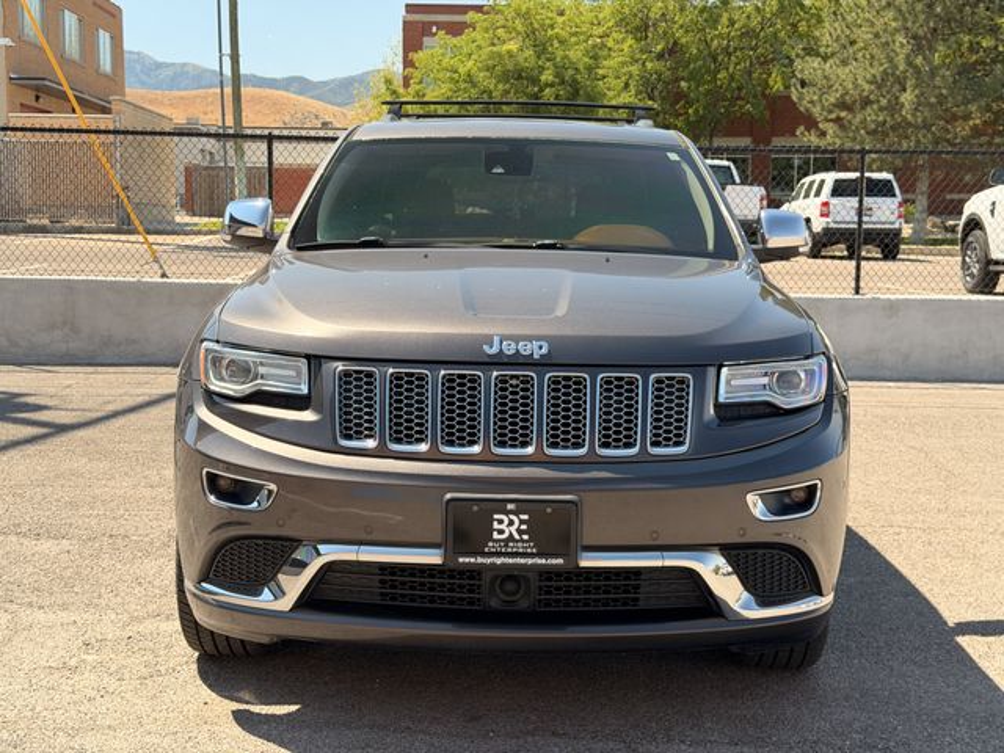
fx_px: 1392
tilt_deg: -7.0
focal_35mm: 48
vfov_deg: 30.3
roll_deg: +0.6
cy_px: 376
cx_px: 502
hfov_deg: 39.7
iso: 64
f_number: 1.78
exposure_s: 1/754
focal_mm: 6.76
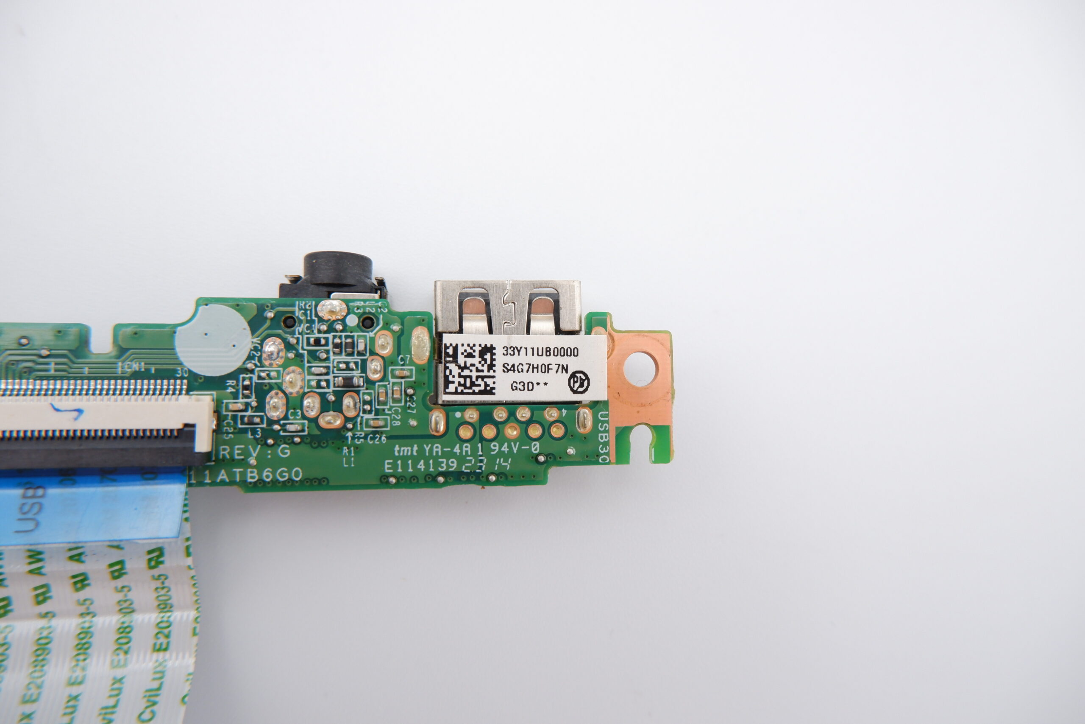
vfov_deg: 55.1
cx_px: 542
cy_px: 362
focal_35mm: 23
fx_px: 693
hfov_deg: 76.1
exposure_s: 1/180
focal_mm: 15
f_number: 5.6
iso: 800
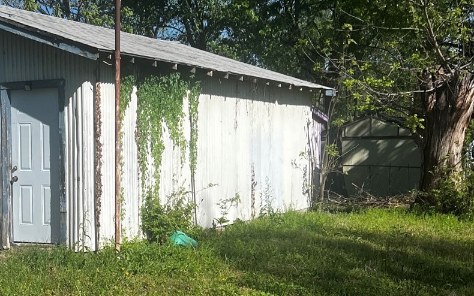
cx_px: 74
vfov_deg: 19.3
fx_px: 866
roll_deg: +1.3
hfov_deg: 29.7
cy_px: 219
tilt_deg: -3.7
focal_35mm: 67
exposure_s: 1/4444
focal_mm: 5.7
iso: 50
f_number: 1.5
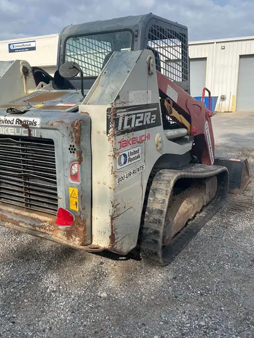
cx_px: 110
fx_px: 333
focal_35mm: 34
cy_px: 162
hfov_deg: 41.7
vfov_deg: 53.9
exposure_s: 1/3413
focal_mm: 5.1
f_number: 1.6
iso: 50
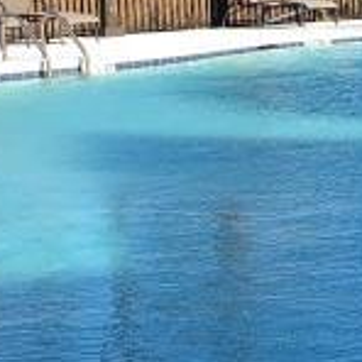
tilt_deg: -5.4
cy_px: 115
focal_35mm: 161
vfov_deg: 10.8
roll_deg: +0.6
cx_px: 942
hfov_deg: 9.4
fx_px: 1905
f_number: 1.8
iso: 20
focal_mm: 3.99
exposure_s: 1/1453
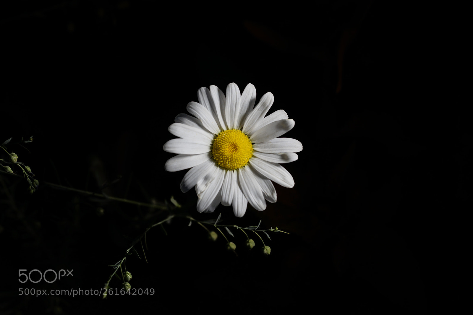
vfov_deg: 15.2
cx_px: 236
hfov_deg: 22.6
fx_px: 1182
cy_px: 158
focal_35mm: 90
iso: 100
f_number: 5.6
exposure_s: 1/250
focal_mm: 90
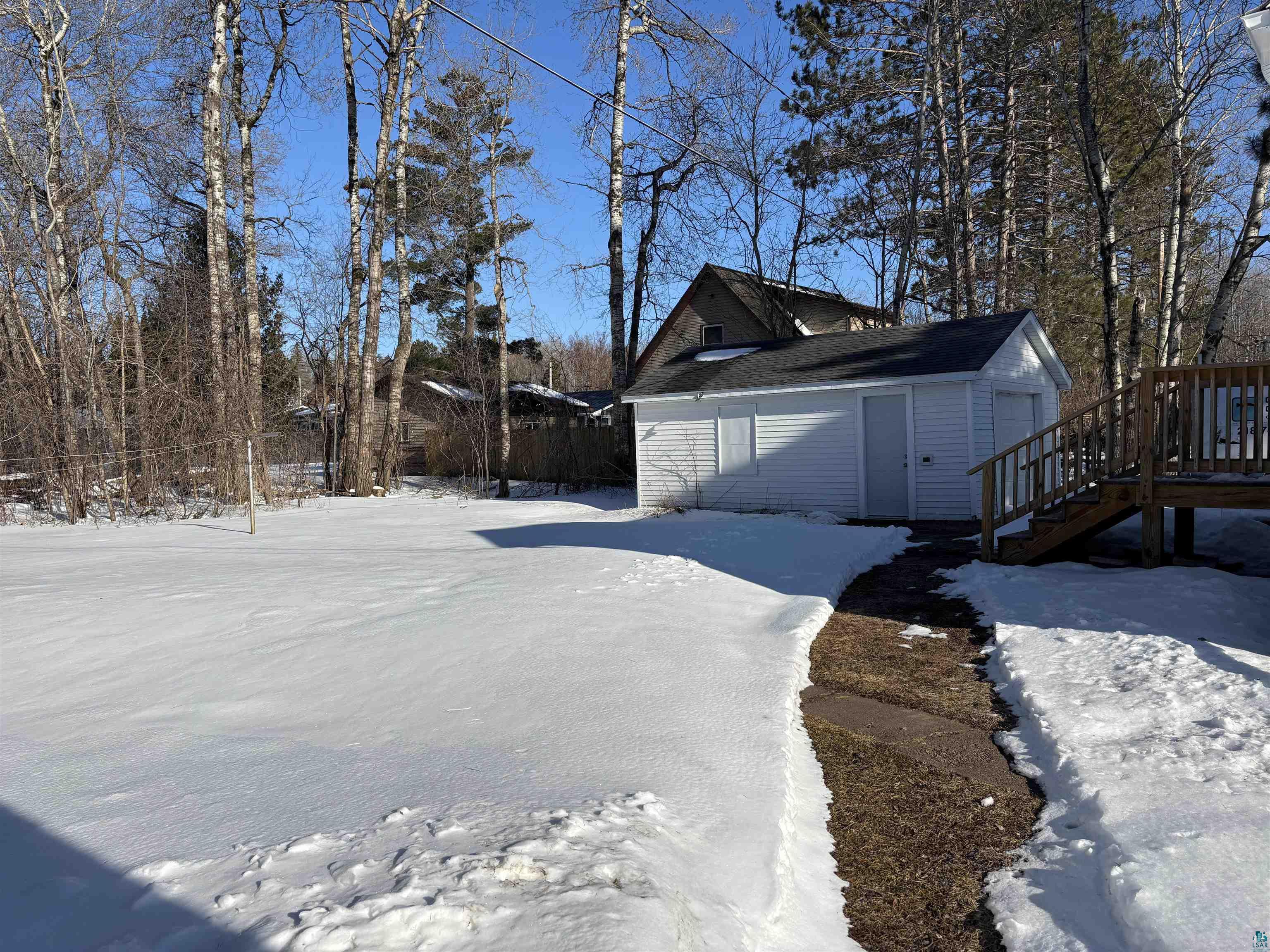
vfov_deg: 53.1
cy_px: 476
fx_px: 954
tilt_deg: -2.3
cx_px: 635
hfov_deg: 67.3
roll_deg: +0.3
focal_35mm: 26
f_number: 1.6
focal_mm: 5.96
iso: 50
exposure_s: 1/5348
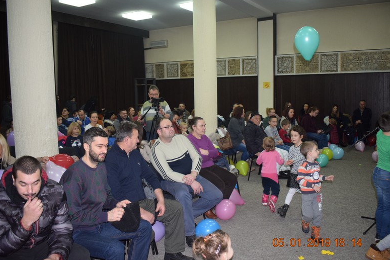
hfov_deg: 57.9
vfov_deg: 40.5
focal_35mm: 33
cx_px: 199
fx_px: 352
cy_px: 129
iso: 900
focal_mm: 21
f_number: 3.8
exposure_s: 1/60
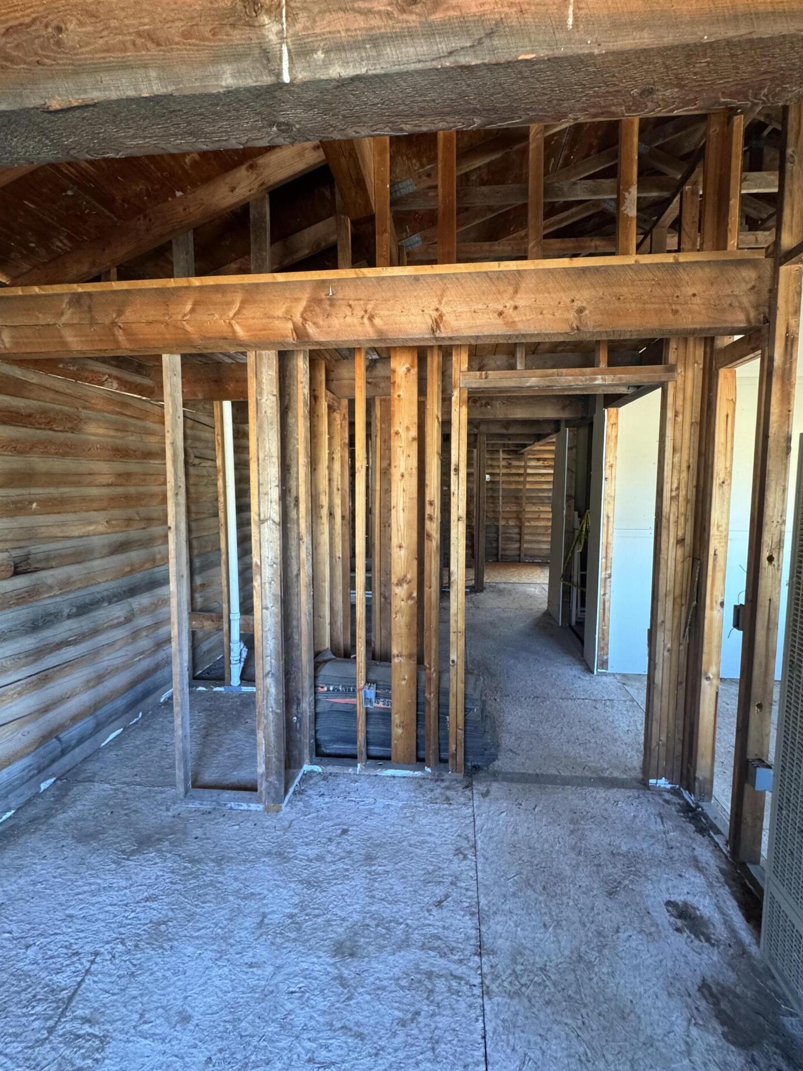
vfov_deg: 98.1
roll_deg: +0.1
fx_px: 464
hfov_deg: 81.7
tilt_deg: -5.1
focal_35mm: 15
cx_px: 414
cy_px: 520
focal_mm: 2.22
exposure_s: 1/60
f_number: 2.2
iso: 400
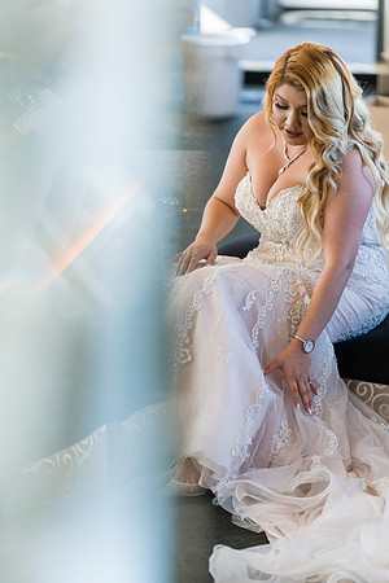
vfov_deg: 14.4
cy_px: 292
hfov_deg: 9.7
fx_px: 2301
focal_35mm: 142
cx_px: 194
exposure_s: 1/200
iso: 320
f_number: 2.8
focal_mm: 142
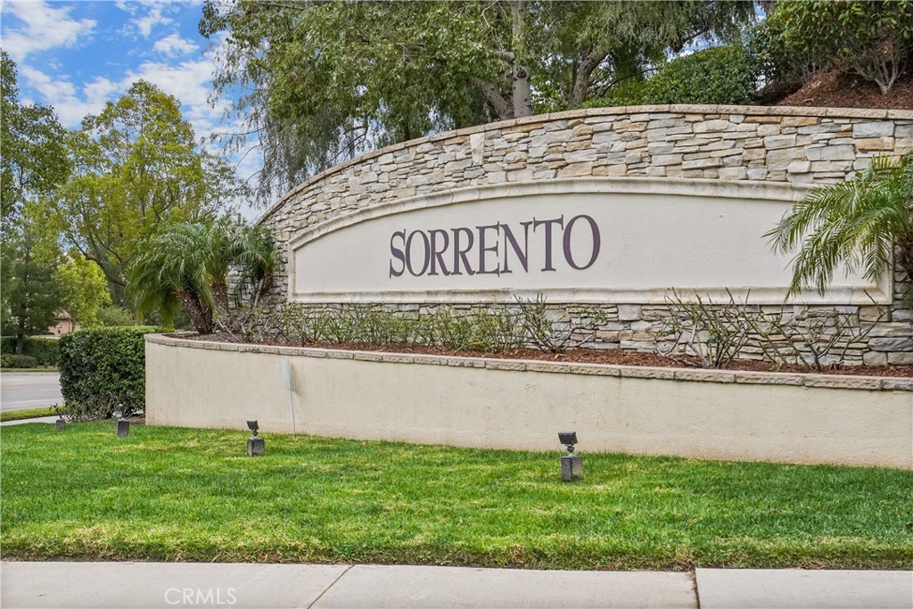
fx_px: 1319
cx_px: 456
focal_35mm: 52
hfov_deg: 38.2
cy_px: 304
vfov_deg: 26.0
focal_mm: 35
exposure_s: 1/500
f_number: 8
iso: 2500
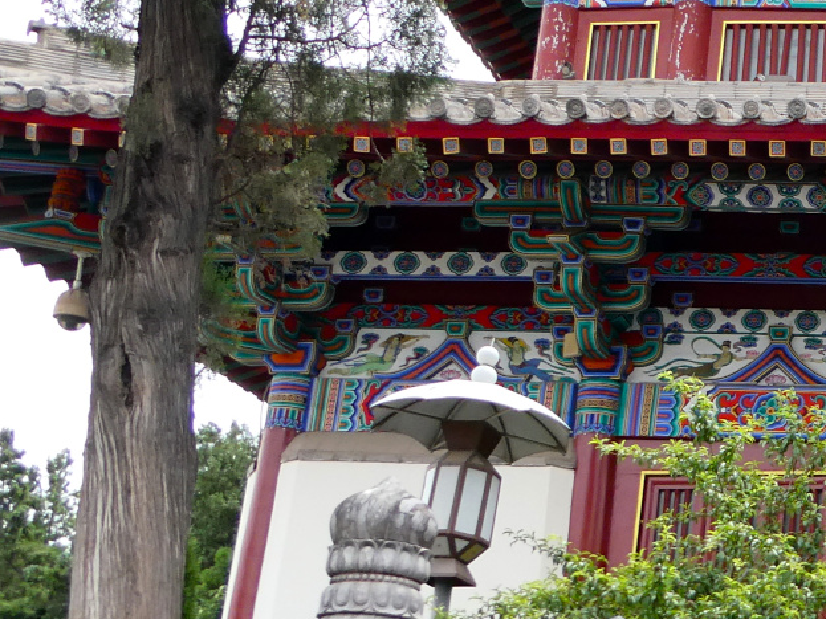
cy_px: 365
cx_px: 1155
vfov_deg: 19.9
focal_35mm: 74
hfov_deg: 22.6
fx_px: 1765
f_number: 3.3
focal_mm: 4.3
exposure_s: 1/320
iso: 80
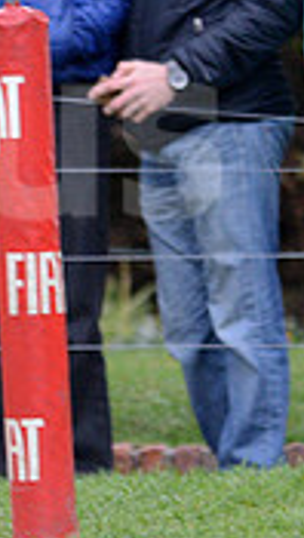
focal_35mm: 1457
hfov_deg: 0.8
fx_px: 20789
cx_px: -547
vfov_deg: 1.5
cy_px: 115
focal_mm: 420
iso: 2200
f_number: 4
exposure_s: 1/640
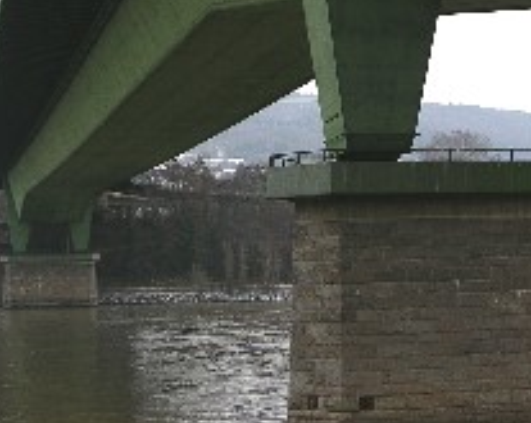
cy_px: 54
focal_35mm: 97
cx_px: 412
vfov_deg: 15.7
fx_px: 1522
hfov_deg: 19.6
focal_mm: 8.9
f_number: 4
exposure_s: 1/45.2
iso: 50
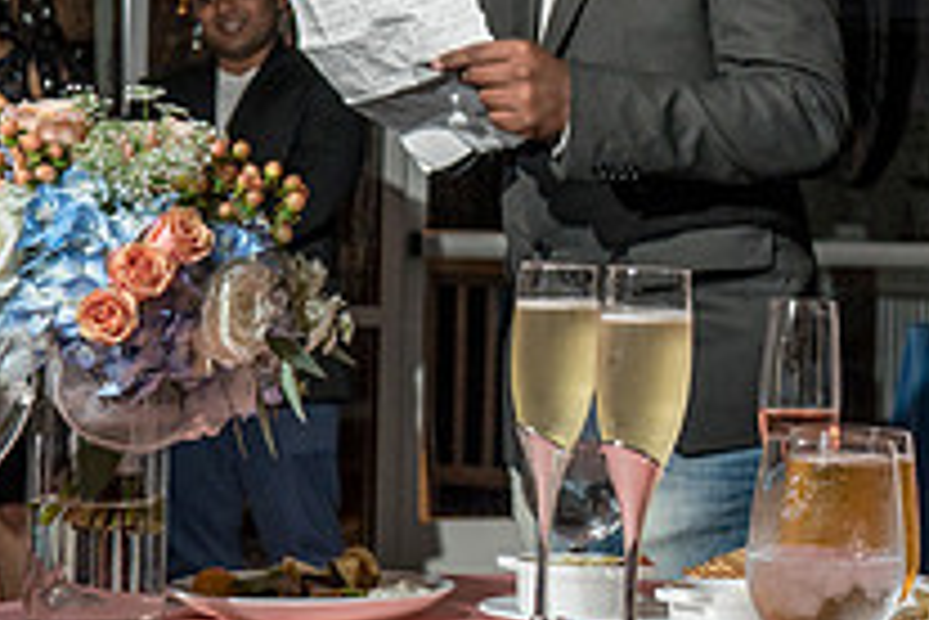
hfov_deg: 16.8
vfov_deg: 11.7
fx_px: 3019
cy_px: 200
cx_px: 1109
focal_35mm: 117
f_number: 5.6
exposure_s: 1/200
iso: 800
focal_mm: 35
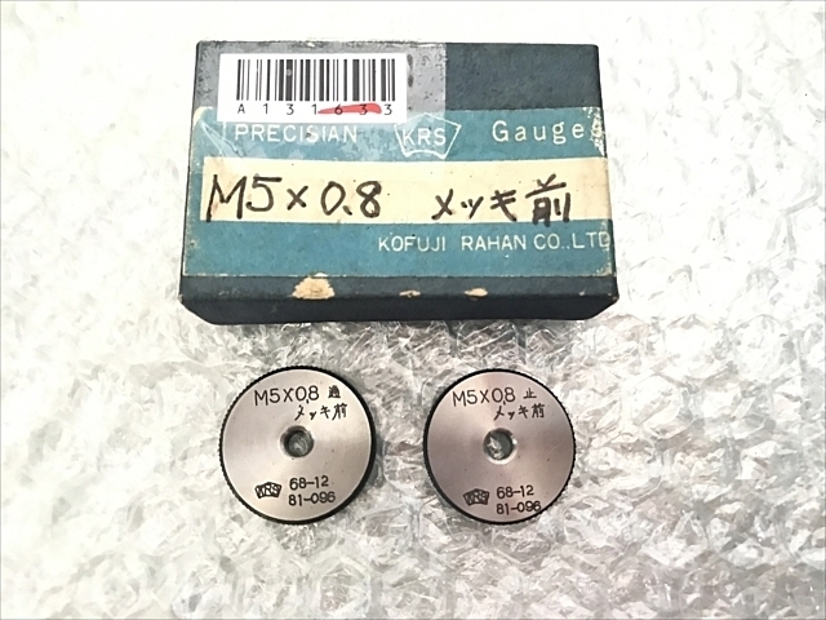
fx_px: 668
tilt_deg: -76.8
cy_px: 310
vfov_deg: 49.7
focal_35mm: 28
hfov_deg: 63.4
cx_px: 413
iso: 64
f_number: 1.8
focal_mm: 3.99
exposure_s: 1/15
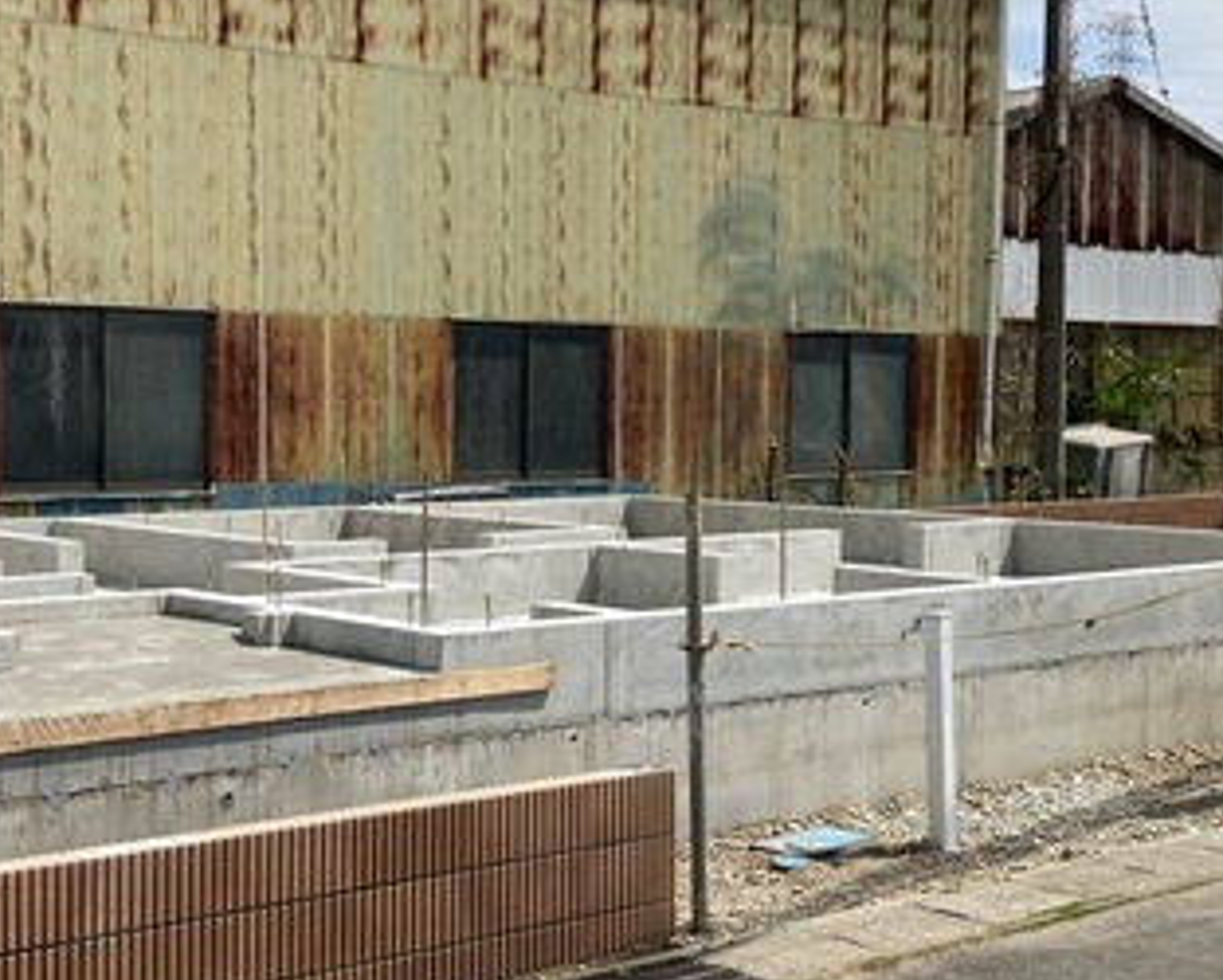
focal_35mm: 56
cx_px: 482
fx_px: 2028
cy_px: 525
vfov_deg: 27.2
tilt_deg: -4.8
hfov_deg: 33.4
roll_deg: +0.2
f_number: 1.8
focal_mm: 3.99
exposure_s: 1/2703
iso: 20
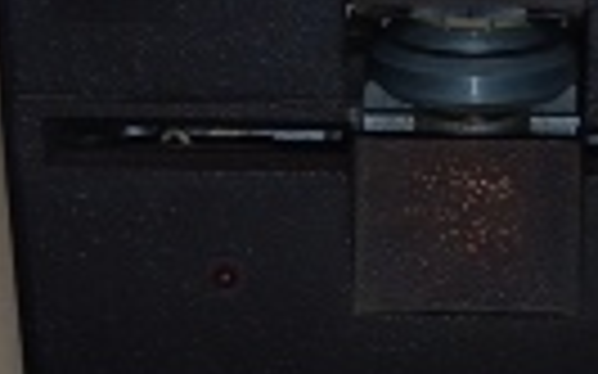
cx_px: 544
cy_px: 381
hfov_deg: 14.9
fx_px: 2264
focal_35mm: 139
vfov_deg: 9.4
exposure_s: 1/50
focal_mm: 4.6
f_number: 1.8
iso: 80
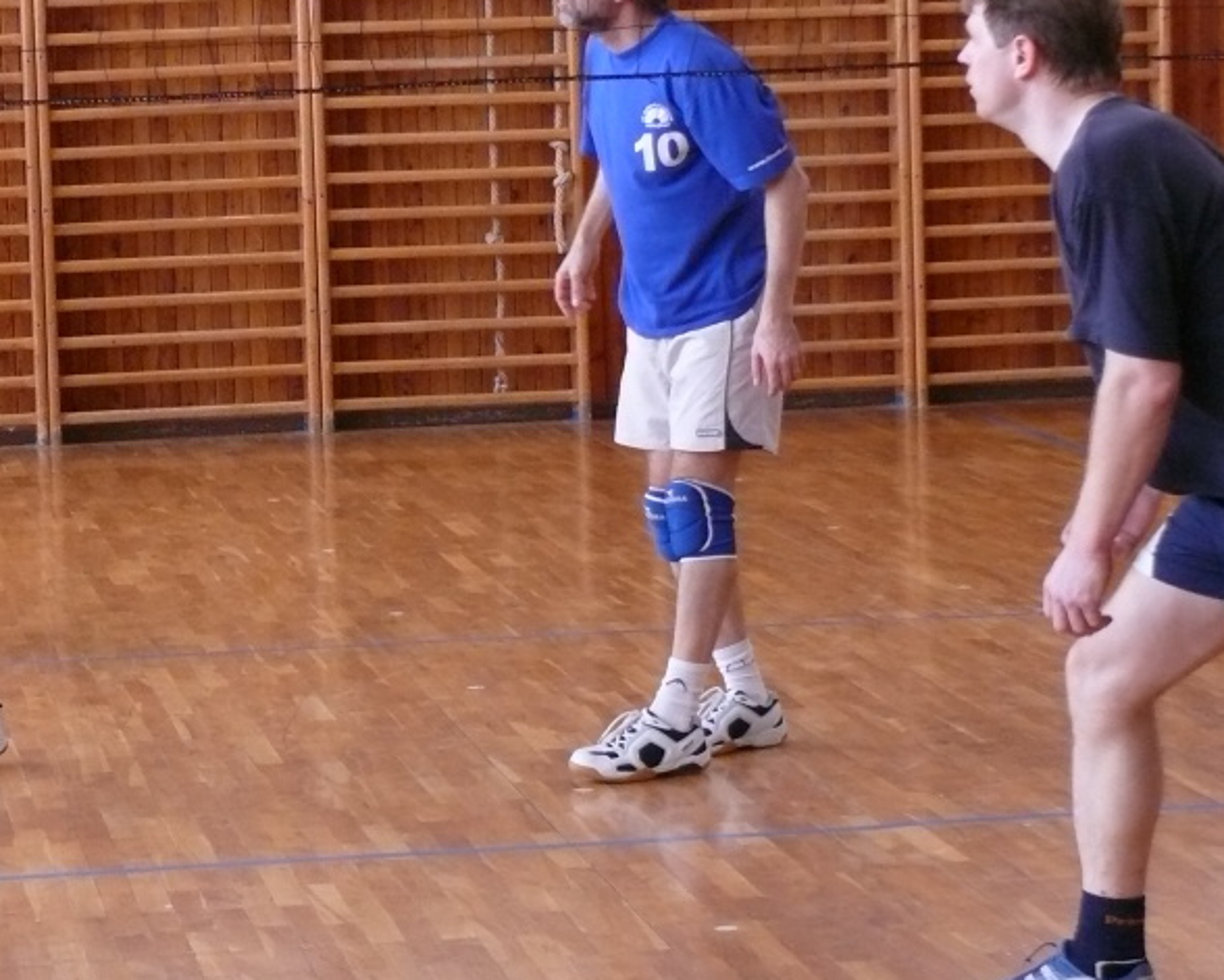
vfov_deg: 11.5
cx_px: 369
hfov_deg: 14.3
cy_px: 464
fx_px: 4857
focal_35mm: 134
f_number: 3.2
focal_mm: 14.3
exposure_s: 1/250
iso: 320
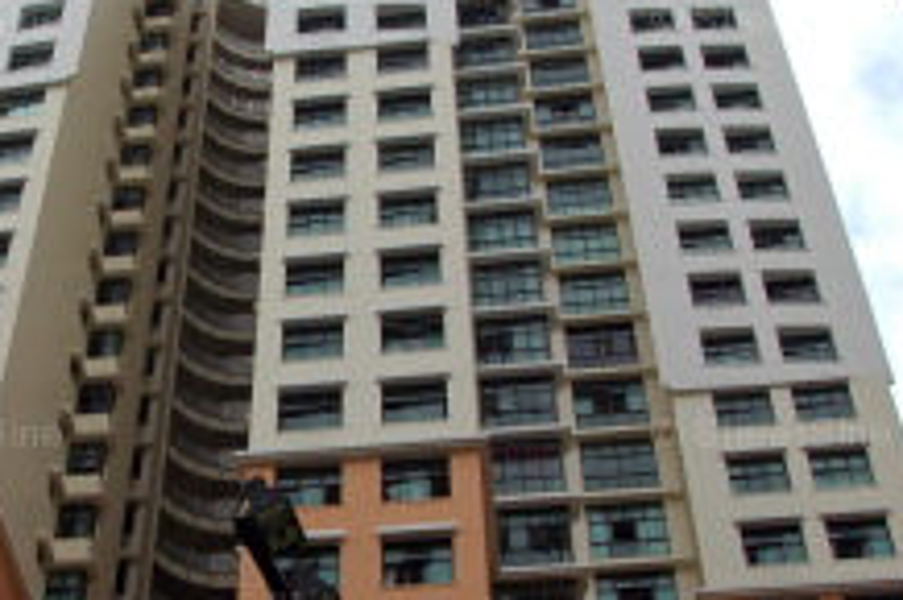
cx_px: 133
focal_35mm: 68
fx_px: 1704
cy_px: 341
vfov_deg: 20.0
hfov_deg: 28.8
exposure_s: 1/640
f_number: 4.5
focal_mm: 18
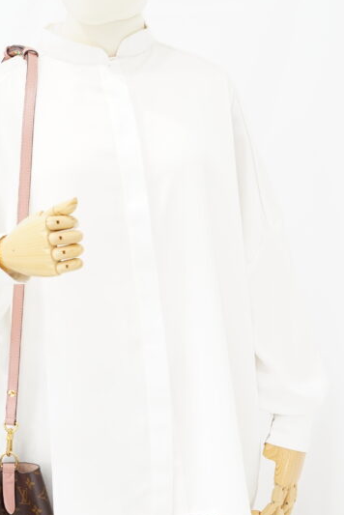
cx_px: 110
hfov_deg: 14.2
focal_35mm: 96
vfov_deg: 21.2
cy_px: 320
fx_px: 1374
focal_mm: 50
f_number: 5.6
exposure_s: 1/8
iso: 640
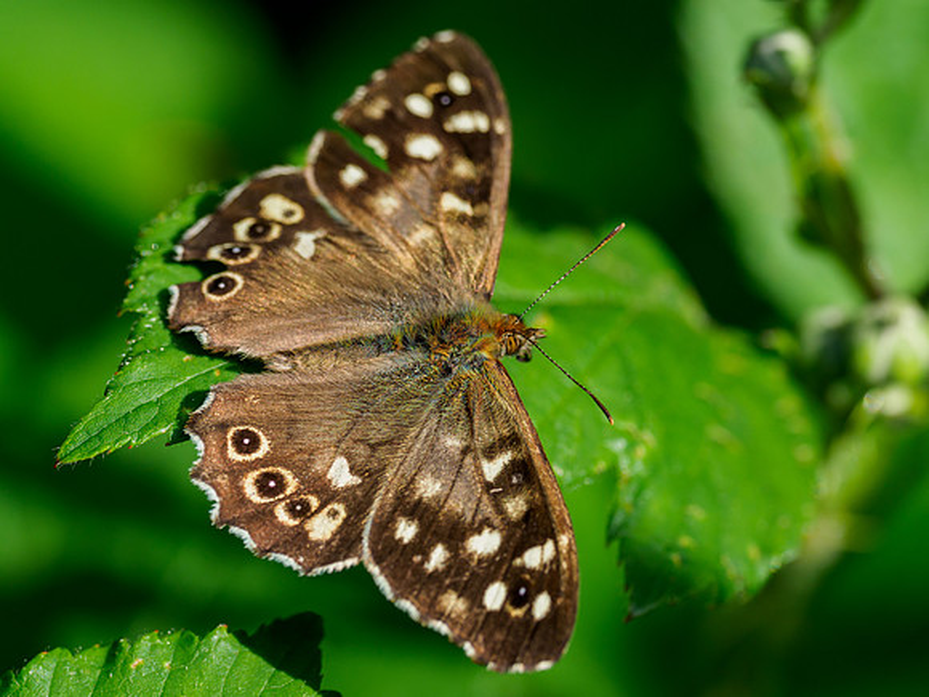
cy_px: 376
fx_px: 17404
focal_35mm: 649
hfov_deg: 3.1
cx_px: 501
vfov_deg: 2.3
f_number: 4.5
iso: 200
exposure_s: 1/500
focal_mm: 300
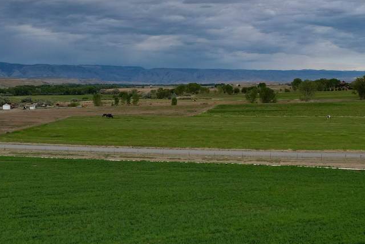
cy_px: 133
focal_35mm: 44
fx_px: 446
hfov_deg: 43.7
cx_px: 114
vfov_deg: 30.5
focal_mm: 8.38
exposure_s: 1/1250
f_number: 2.8
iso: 100
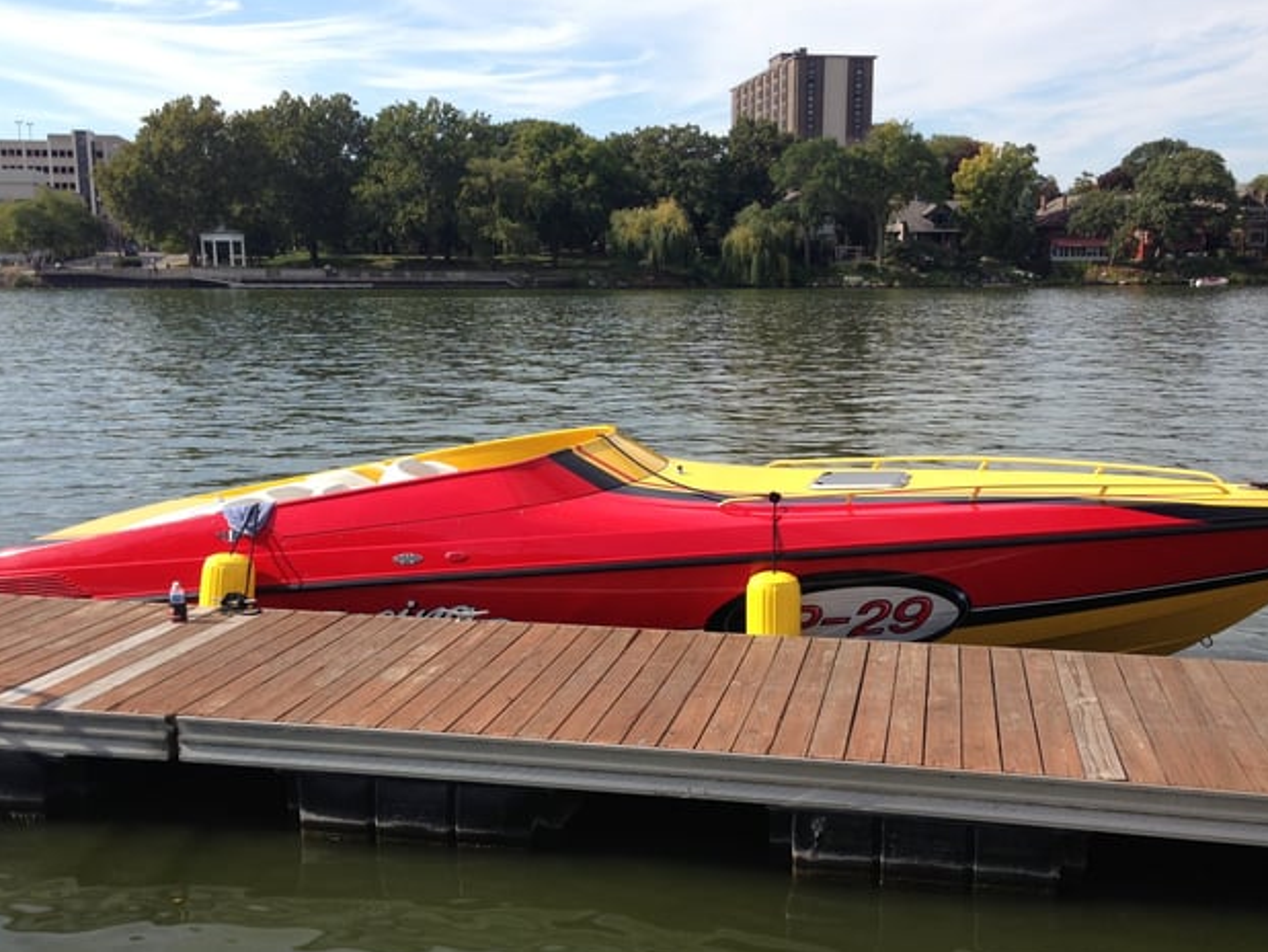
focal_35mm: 41
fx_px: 1502
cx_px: 655
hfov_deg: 45.8
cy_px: 552
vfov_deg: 35.1
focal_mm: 4.13
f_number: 2.4
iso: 50
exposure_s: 1/1106
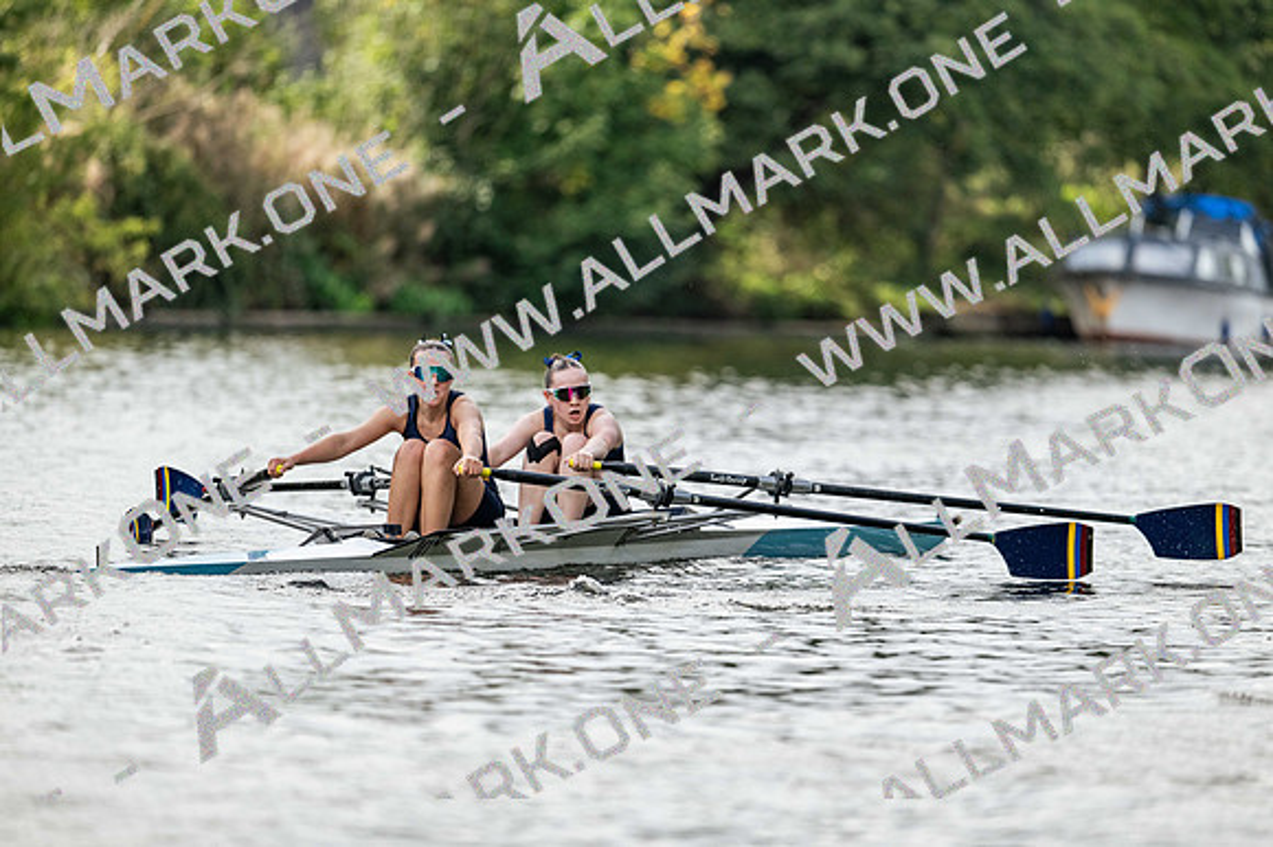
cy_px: 424
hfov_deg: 5.2
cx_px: 636
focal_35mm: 400
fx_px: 14139
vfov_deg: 3.4
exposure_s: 1/2500
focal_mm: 400
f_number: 4.5
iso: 800
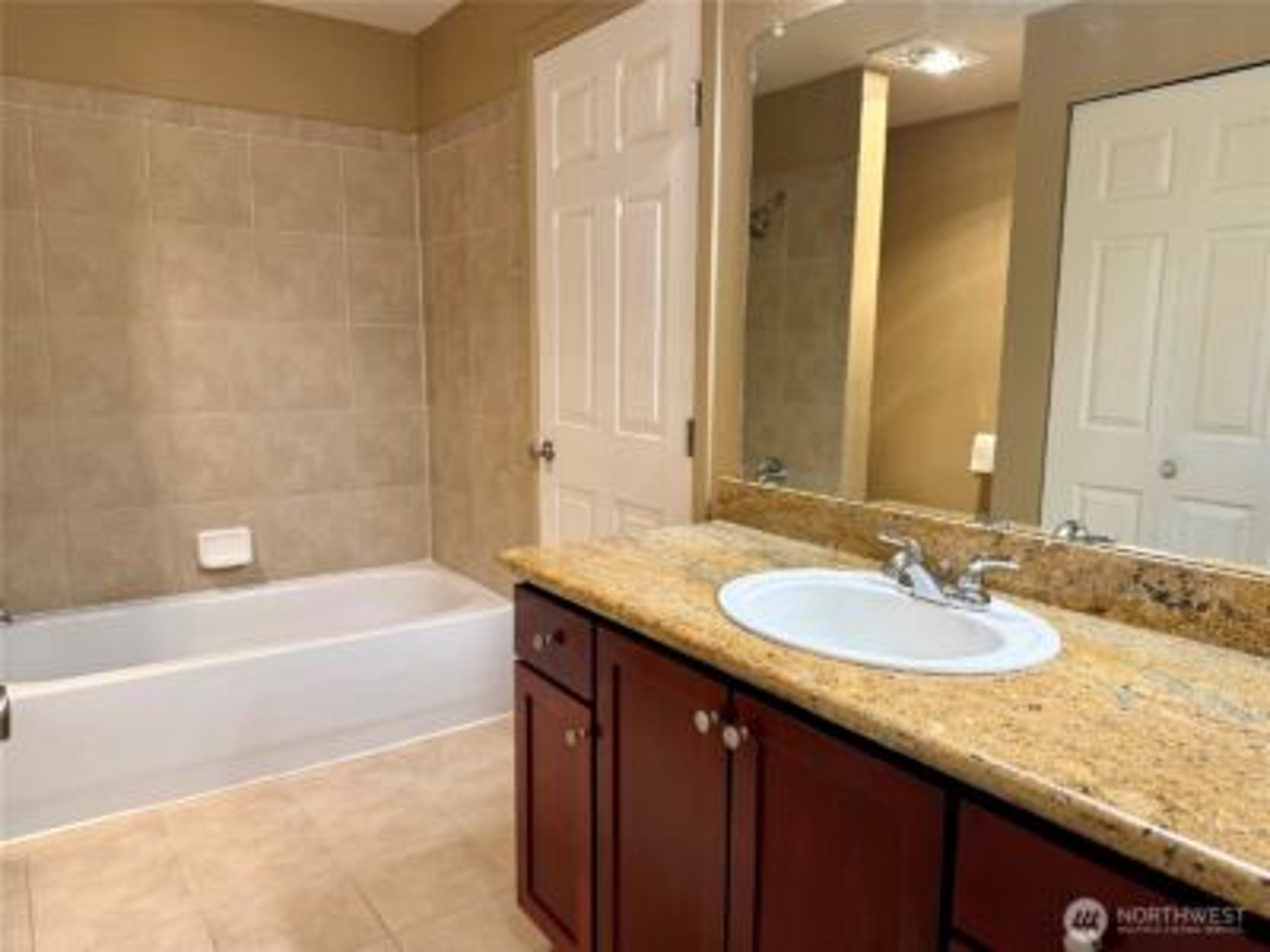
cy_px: 476
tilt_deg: -8.5
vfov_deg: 56.8
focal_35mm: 24
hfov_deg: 71.6
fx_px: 881
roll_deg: -1.3
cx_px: 635
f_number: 1.78
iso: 125
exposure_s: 1/60
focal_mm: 6.76
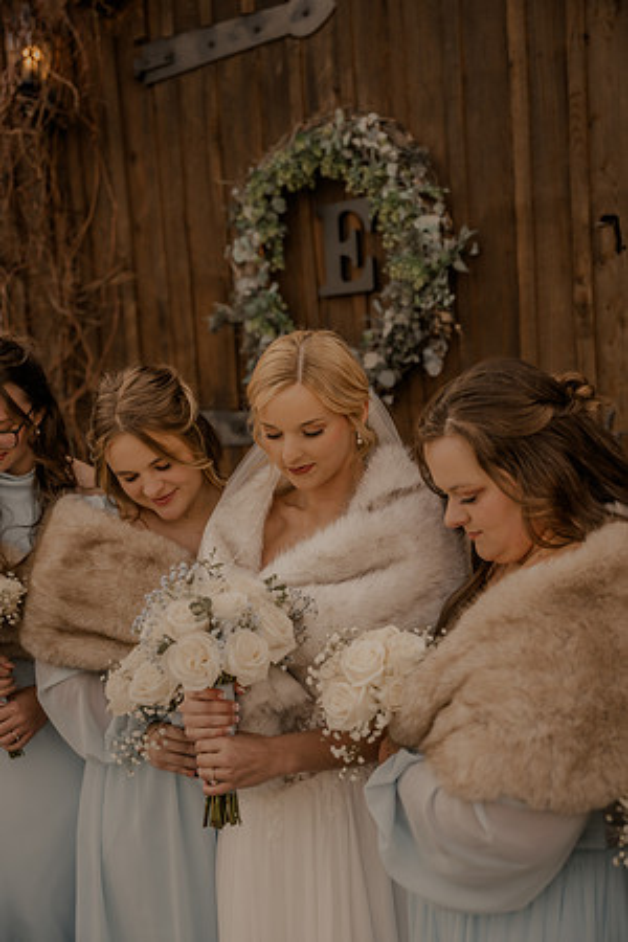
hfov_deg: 34.2
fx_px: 1020
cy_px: 471
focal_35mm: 39
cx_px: 314
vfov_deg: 49.6
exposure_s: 1/320
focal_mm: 39
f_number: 2.8
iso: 125
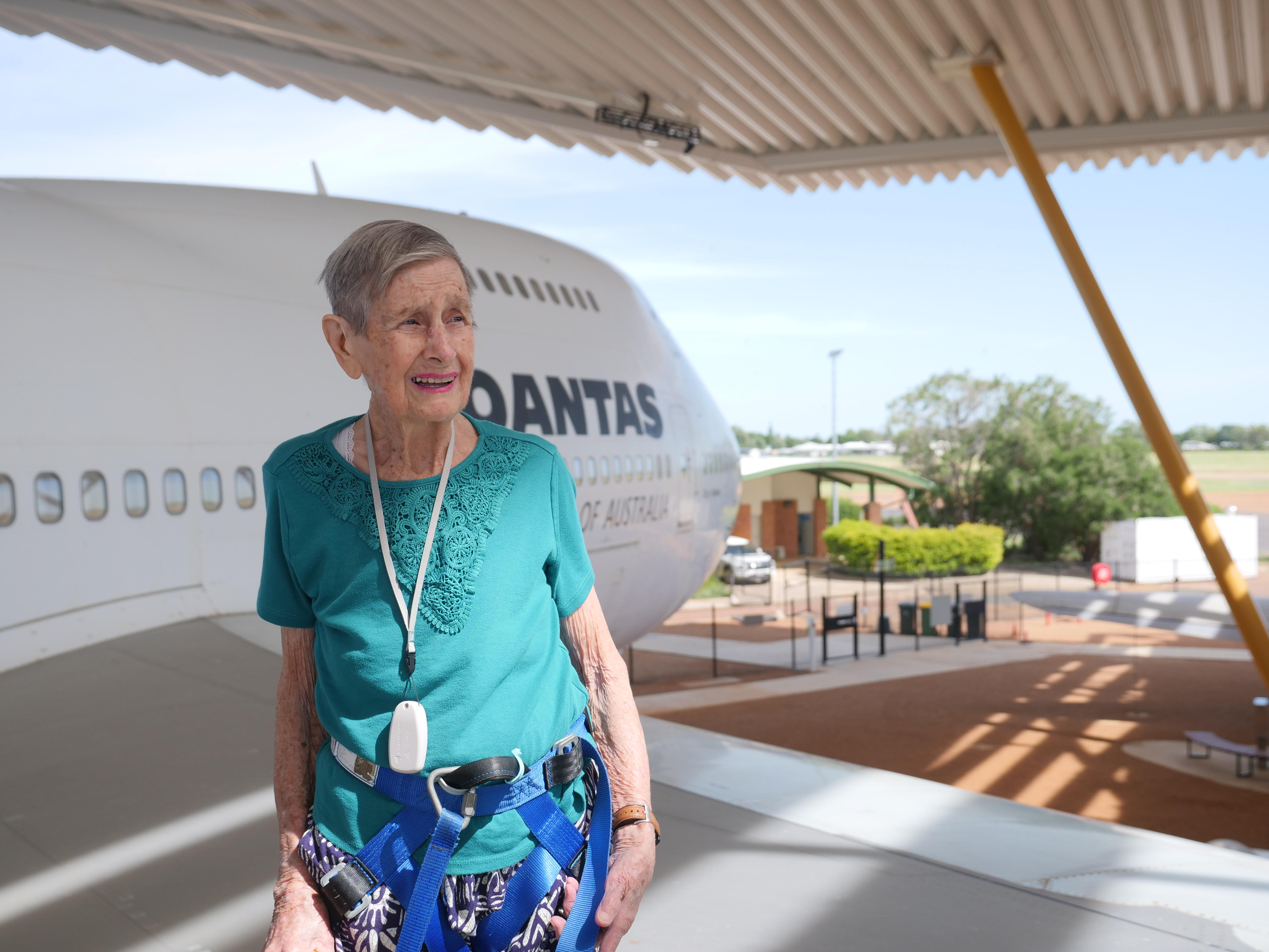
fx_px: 1540
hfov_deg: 44.8
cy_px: 476
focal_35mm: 42
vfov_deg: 34.3
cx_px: 634
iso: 200
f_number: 3.5
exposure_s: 1/800
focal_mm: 21
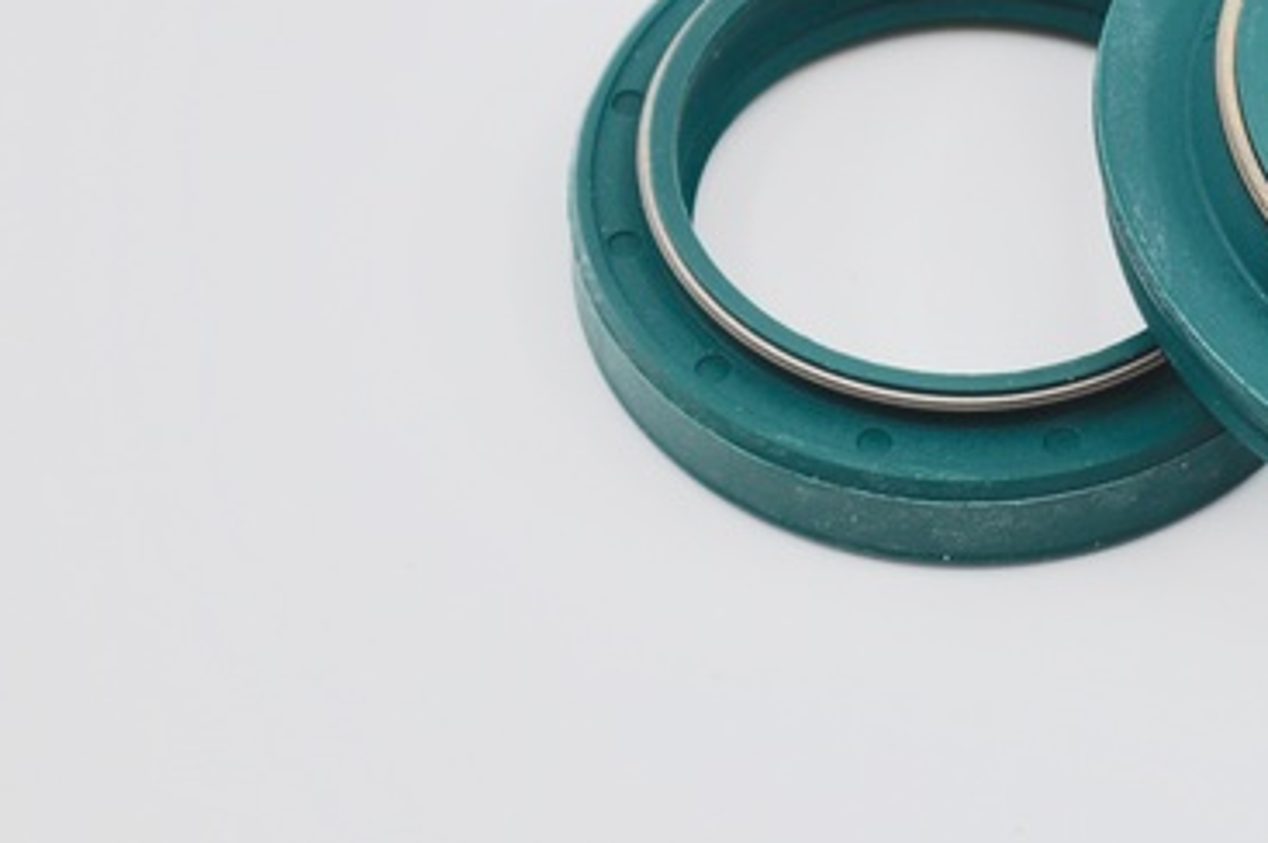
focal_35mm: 343
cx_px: 1251
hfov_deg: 6.0
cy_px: 183
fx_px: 12073
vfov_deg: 4.0
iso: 100
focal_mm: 105
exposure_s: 1/160
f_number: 6.3
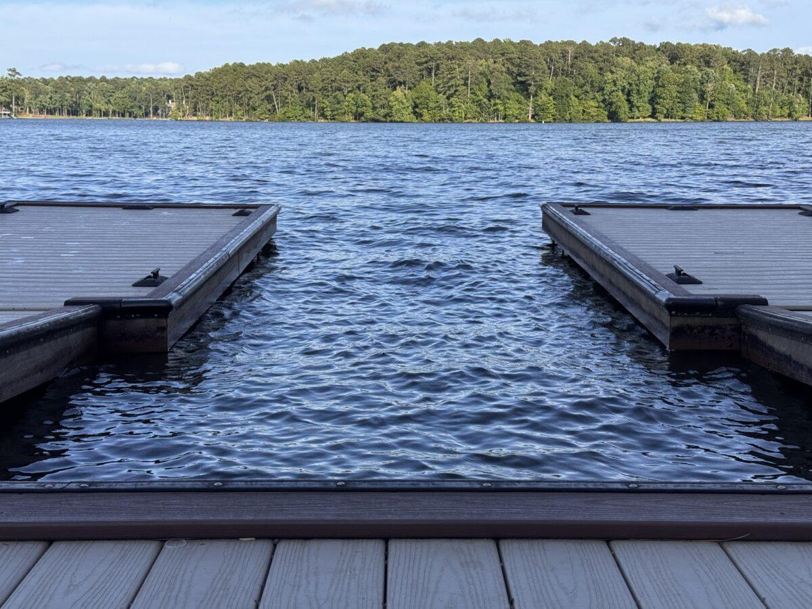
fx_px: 1126
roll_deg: -0.2
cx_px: 406
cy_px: 304
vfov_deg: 30.3
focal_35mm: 48
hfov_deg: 39.7
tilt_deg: -9.4
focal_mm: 6.76
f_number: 1.78
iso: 64
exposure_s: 1/2959
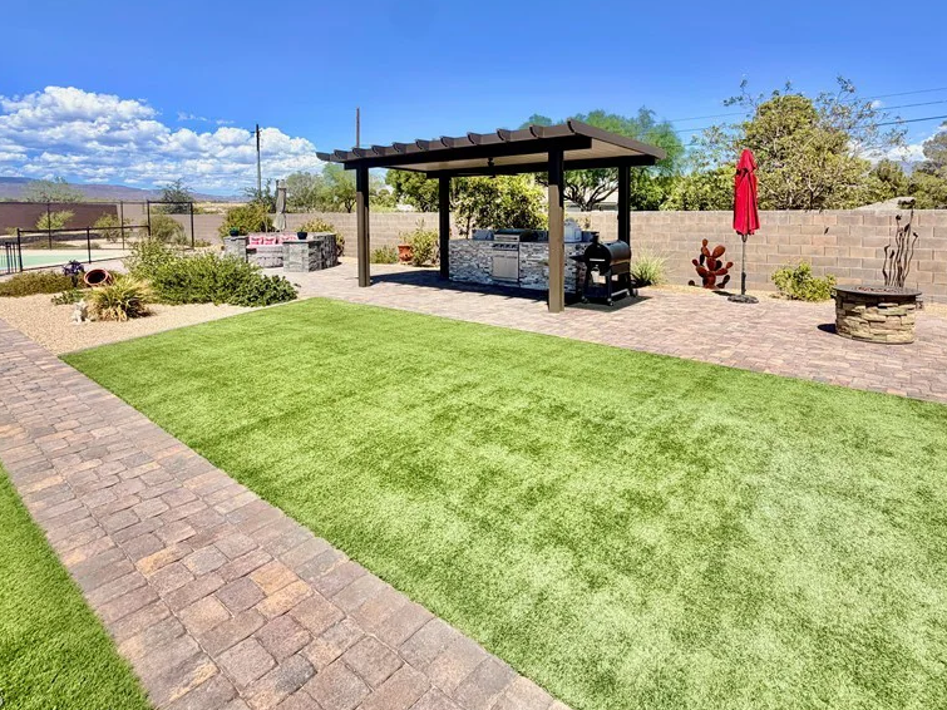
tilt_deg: -2.3
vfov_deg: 66.8
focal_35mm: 19
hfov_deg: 84.5
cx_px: 509
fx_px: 520
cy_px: 237
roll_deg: -2.1
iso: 20
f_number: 2.2
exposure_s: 1/928
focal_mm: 2.22
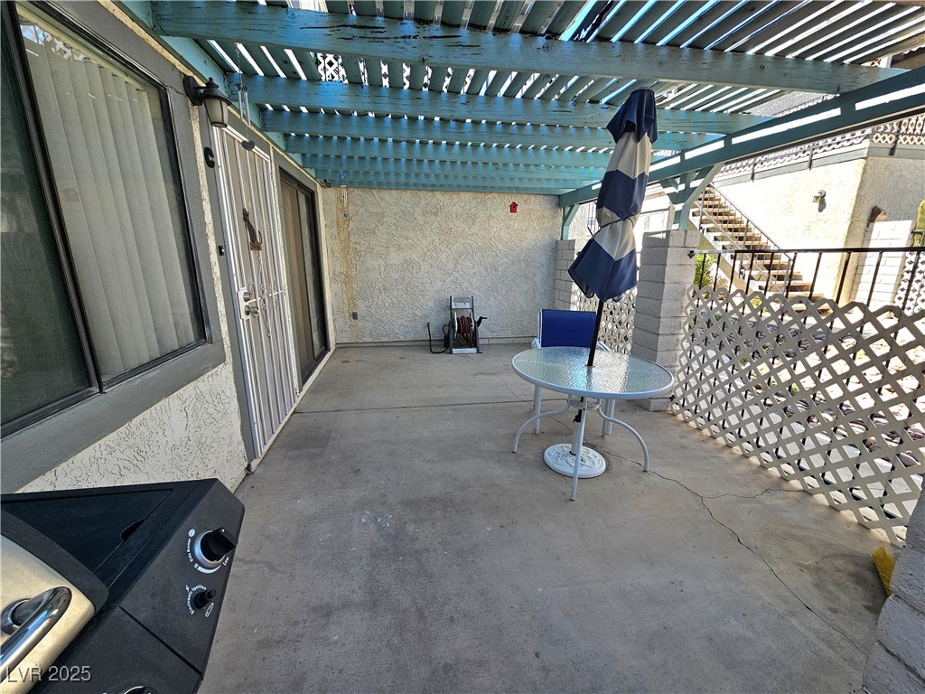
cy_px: 347
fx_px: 347
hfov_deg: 106.2
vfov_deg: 89.9
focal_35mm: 13
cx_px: 462
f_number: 2.2
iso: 50
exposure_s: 1/323
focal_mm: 2.2
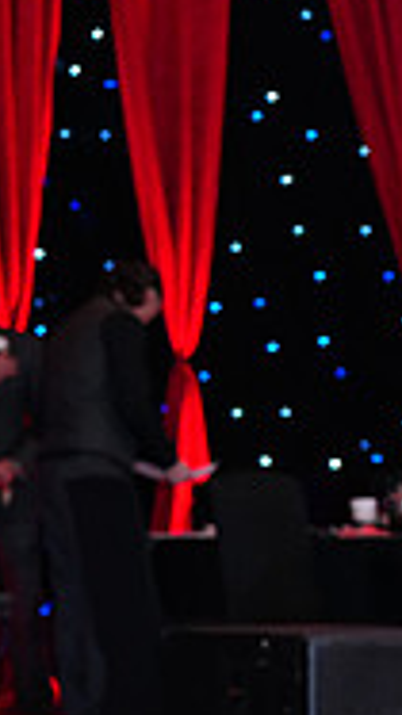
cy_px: 560
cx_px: -444
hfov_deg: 4.1
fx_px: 5560
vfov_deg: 7.4
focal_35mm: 293
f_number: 4
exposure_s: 1/250
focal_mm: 90
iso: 2500
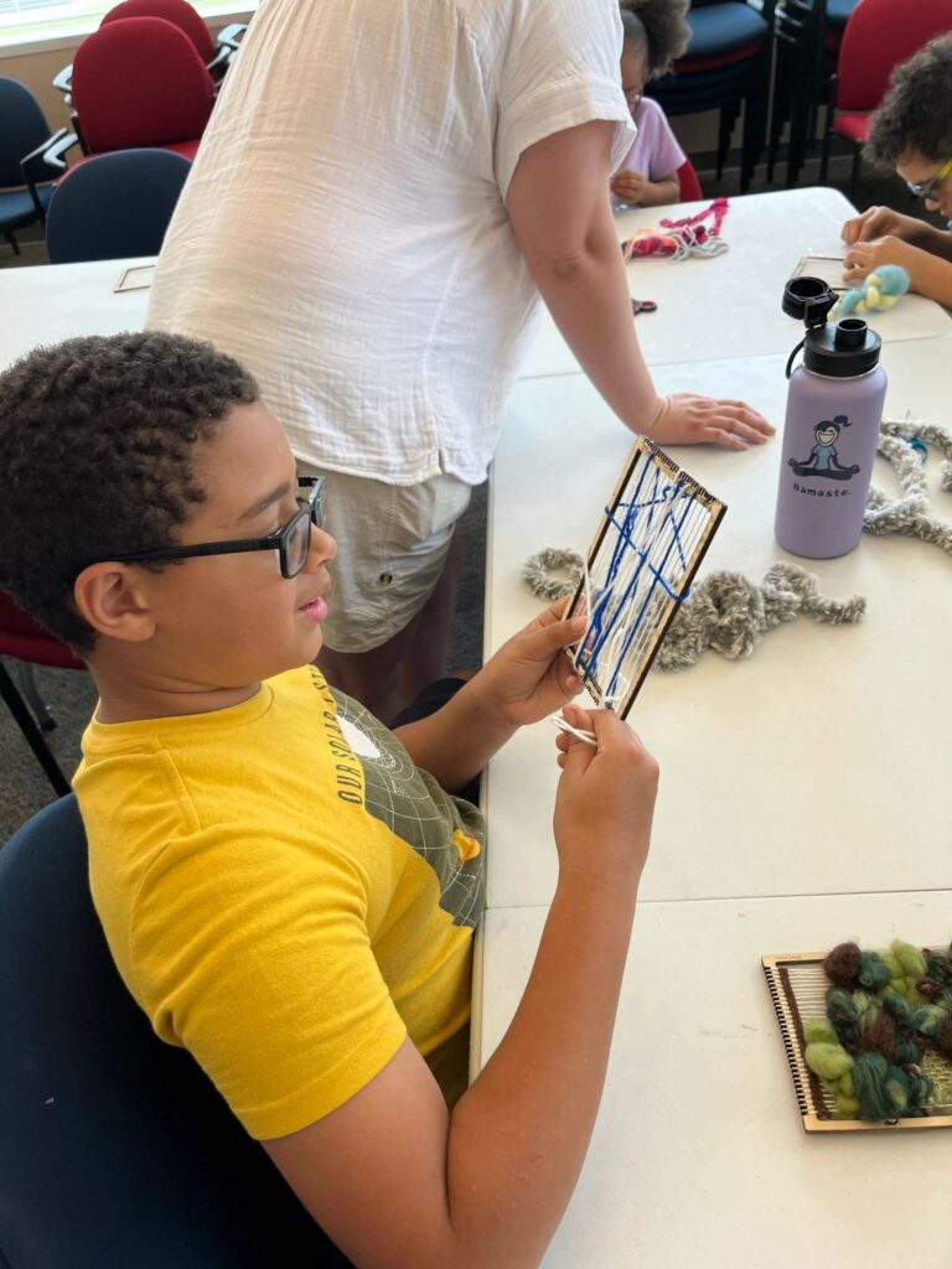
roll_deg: +8.9
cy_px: 634
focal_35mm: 26
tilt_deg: -40.1
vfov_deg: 67.3
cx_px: 476
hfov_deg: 53.1
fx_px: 953
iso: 64
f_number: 1.6
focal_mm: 5.1
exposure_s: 1/121
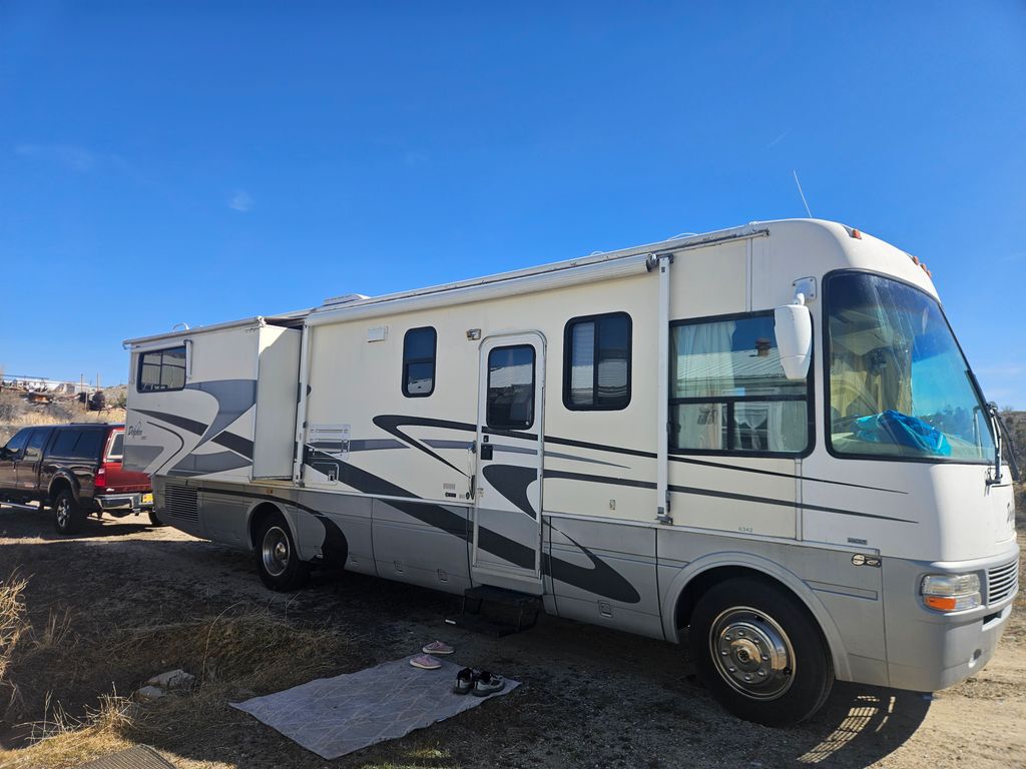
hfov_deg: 73.9
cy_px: 384
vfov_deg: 58.9
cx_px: 513
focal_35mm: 23
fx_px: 682
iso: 25
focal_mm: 5.4
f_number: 1.8
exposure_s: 1/1677
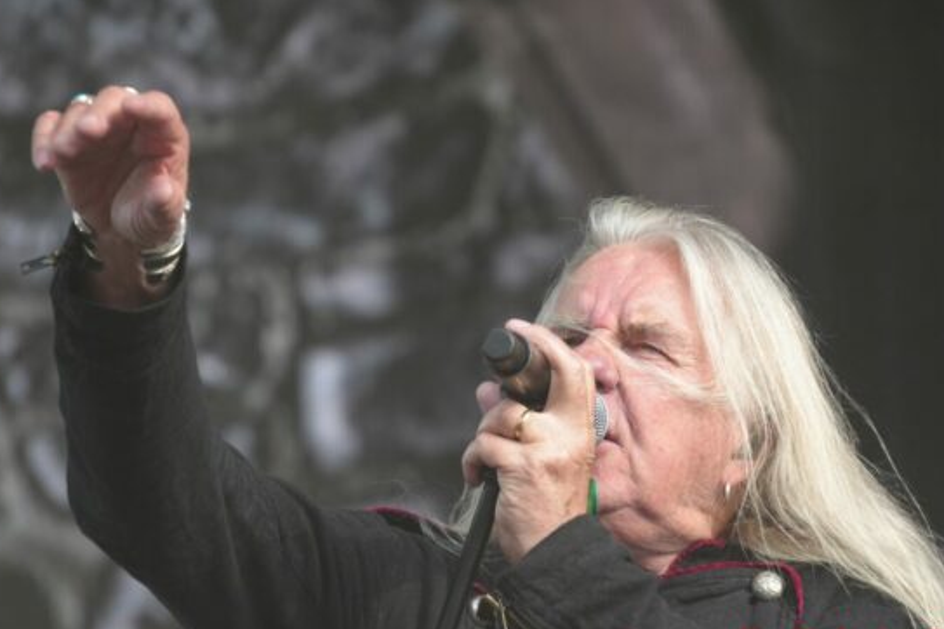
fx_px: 10672
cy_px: 384
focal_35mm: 407
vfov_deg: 3.4
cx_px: 475
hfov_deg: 5.1
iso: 320
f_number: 6.3
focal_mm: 192
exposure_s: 1/320
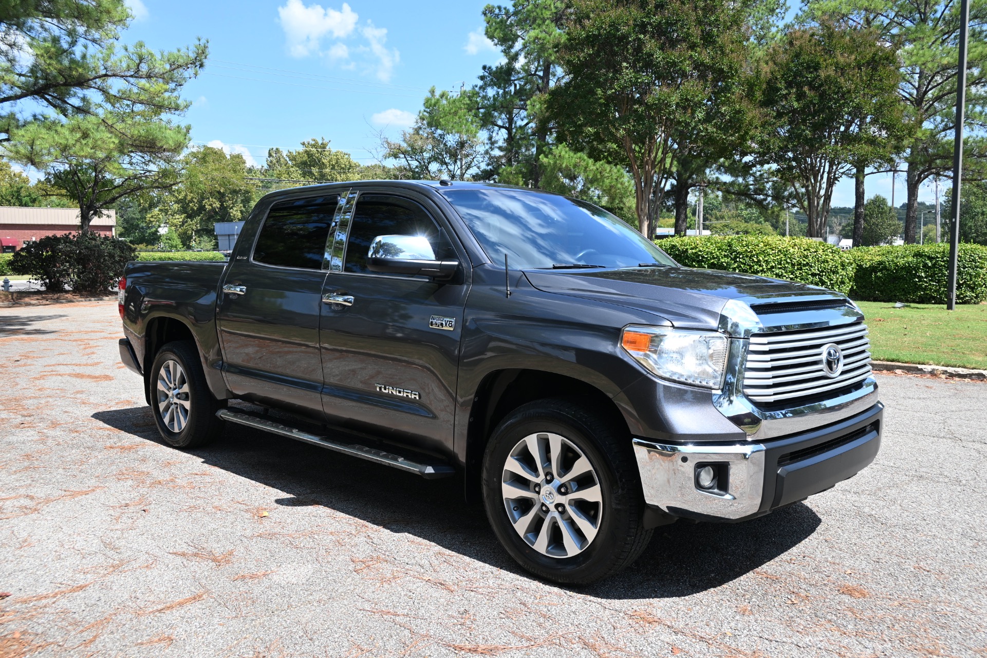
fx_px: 822
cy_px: 329
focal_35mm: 30
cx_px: 494
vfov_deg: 43.6
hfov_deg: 61.9
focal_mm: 20
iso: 100
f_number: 5.6
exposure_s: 1/250
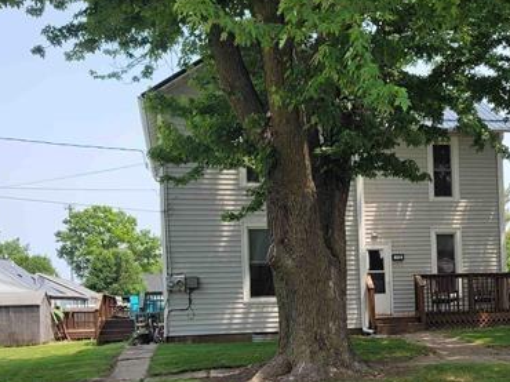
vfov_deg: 31.2
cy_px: 312
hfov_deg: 41.5
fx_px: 663
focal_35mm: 45
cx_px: 340
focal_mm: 5.4
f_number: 1.8
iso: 40
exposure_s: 1/1376
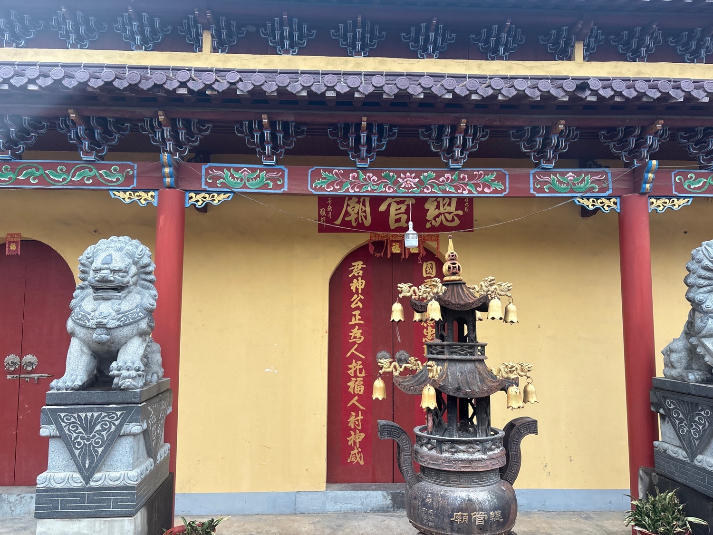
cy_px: 268
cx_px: 356
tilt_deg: +5.6
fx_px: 536
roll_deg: +0.3
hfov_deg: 67.3
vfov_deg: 53.1
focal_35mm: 26
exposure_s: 1/67
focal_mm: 5.96
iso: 125
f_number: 1.6
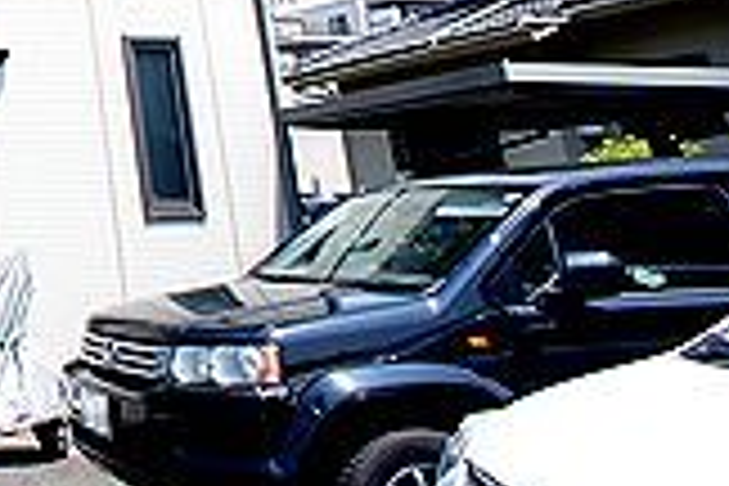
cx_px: -378
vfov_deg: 17.5
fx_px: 1498
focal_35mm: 74
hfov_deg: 22.3
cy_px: -110
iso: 200
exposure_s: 1/250
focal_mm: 16
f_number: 6.3
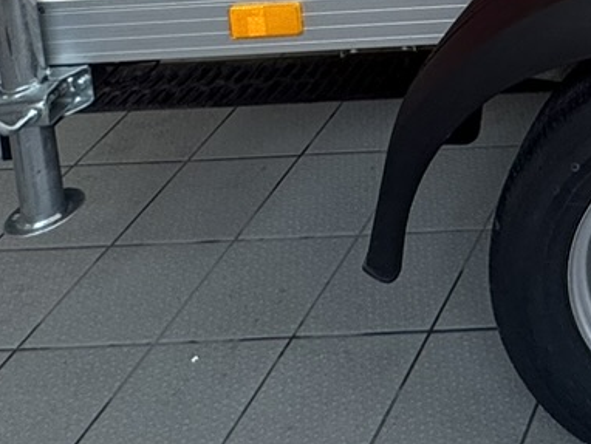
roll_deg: +2.4
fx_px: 1281
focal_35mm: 75
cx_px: 981
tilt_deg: -5.9
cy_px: -591
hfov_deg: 20.5
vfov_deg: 14.2
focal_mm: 2.22
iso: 40
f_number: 2.2
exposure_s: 1/138
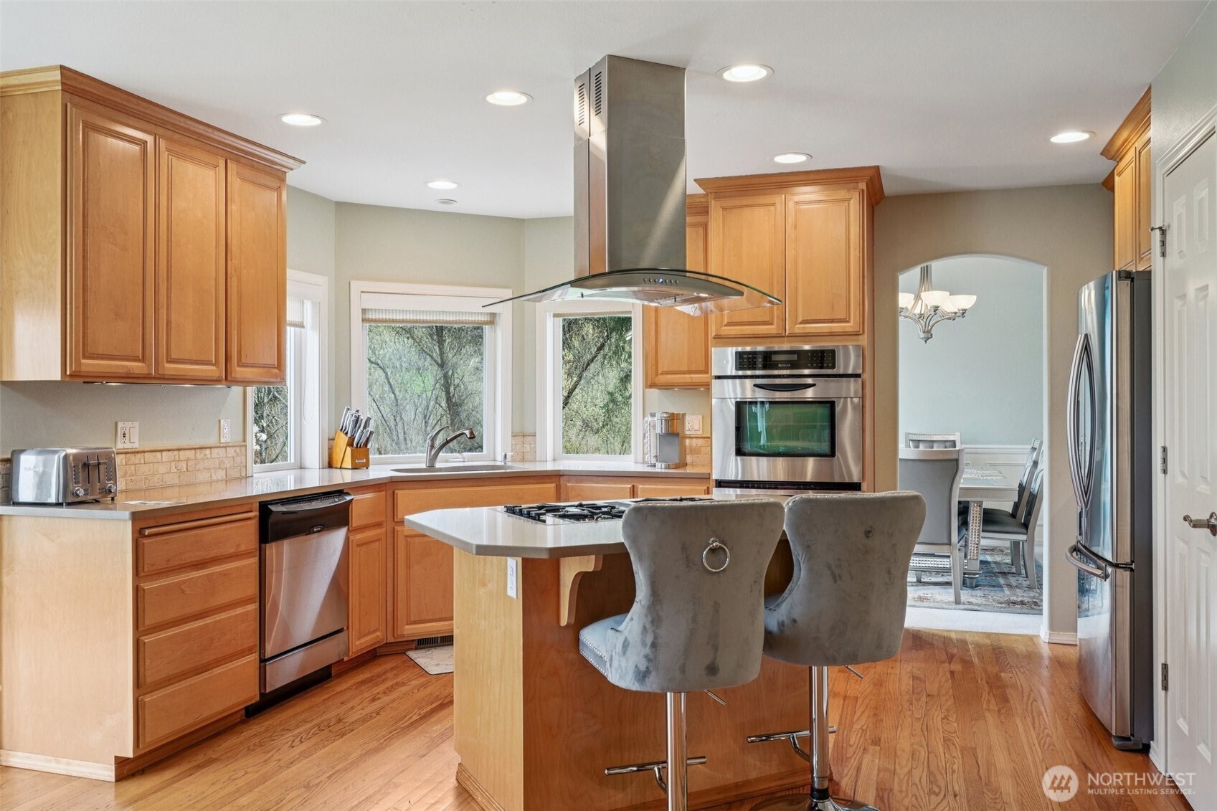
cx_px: 608
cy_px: 406
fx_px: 946
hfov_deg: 65.5
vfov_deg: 46.4
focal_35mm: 28
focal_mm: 28
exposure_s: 1/30
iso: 400
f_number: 8
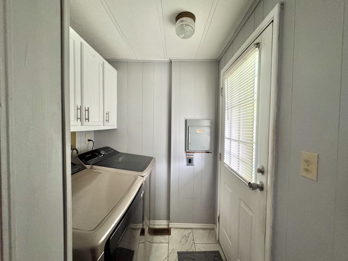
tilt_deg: -2.0
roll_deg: -0.6
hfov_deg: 102.1
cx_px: 174
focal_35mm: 14
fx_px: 141
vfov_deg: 85.7
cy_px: 130
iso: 500
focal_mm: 2.22
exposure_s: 1/60
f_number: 2.2
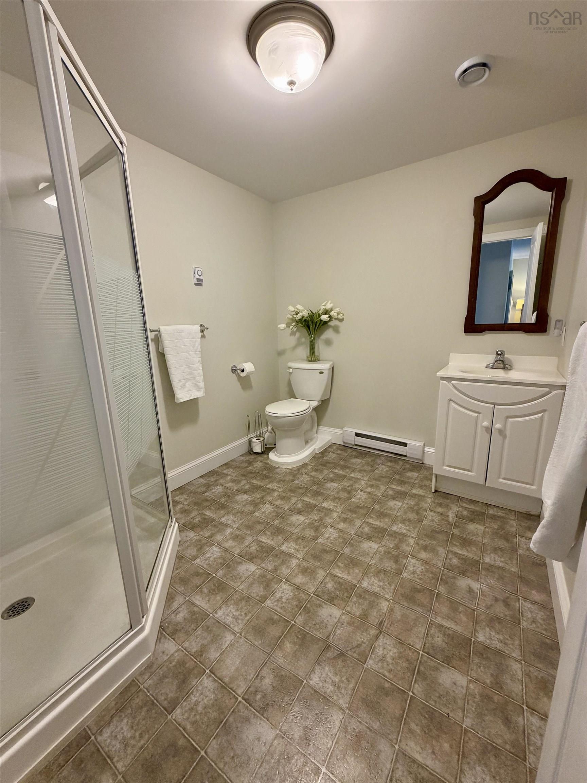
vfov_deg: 102.1
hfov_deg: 85.7
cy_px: 392
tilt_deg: -11.3
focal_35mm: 14
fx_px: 317
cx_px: 294
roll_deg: +0.9
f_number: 2.2
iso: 250
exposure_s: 1/60
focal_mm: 2.22
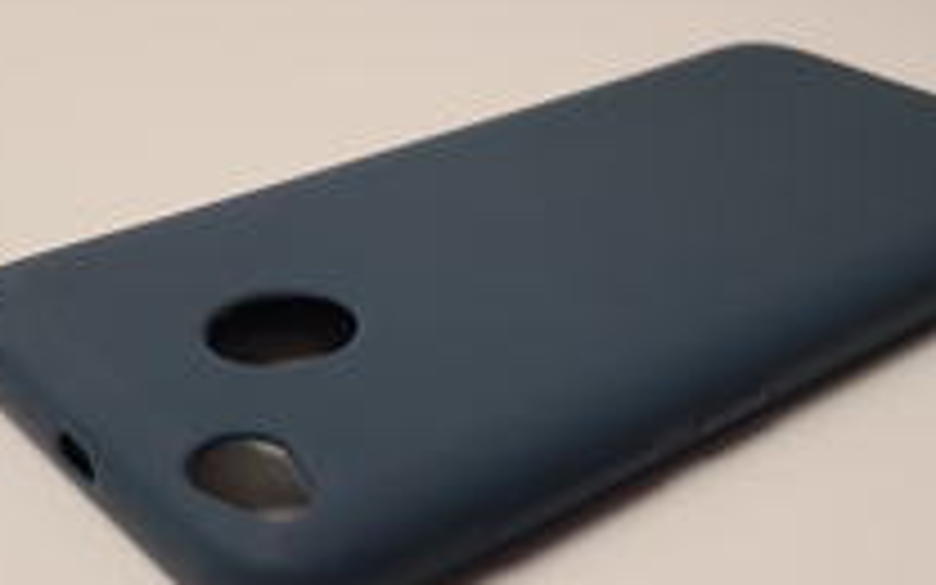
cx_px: 544
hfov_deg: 38.1
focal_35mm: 53
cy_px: 369
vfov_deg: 24.3
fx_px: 1352
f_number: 1.8
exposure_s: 1/100
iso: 80
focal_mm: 5.4
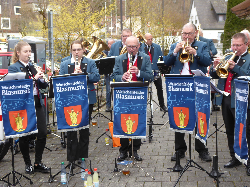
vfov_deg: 22.6
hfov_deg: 29.8
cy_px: 94
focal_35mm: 65
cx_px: 125
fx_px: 469
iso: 125
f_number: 4.3
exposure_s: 1/60
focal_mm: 10.9
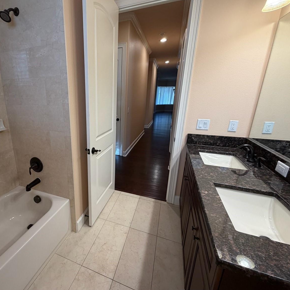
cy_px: 144
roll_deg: +1.0
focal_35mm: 17
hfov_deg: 81.6
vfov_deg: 84.0
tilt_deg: -16.0
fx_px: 161
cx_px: 101
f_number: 2.2
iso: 160
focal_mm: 2.22
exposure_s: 1/60
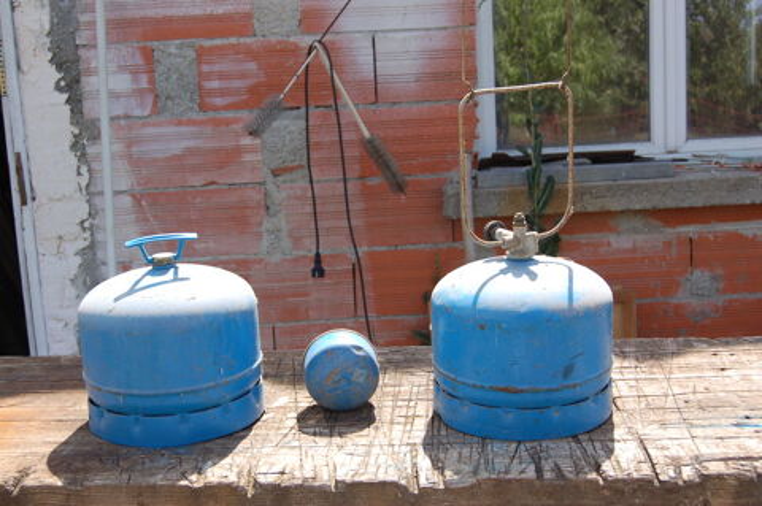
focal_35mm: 48
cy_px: 253
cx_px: 381
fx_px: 1015
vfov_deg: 28.0
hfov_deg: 41.2
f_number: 7.1
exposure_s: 1/200
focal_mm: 32
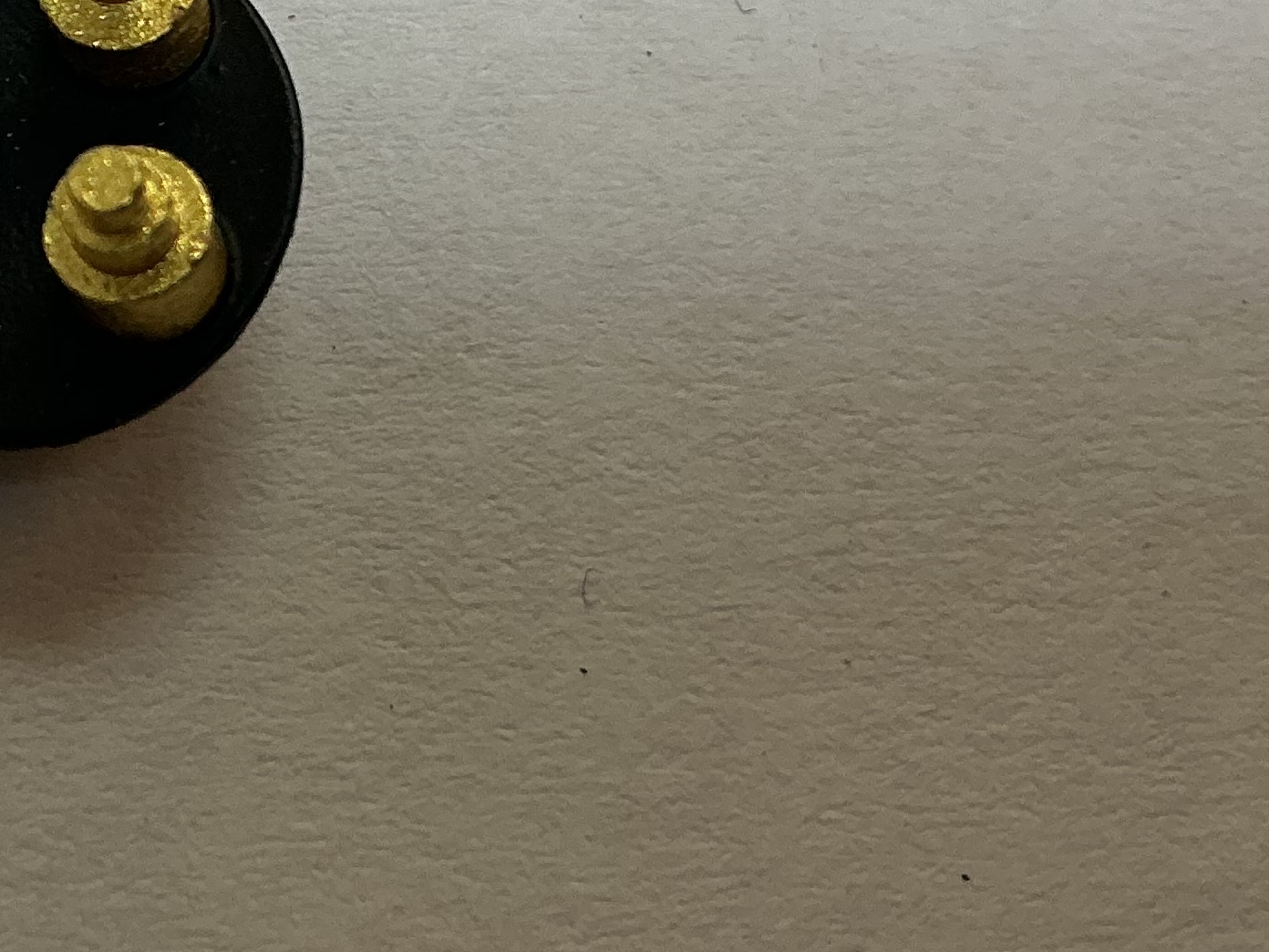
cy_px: -238
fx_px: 3079
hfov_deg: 21.7
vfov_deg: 16.7
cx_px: -217
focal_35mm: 84
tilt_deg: -72.1
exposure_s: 1/120
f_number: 1.8
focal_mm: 3
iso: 32
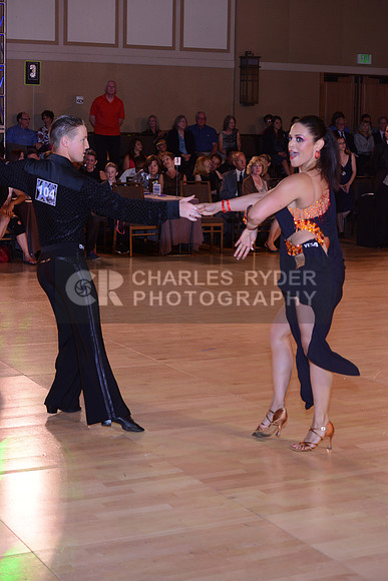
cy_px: 290
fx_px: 1648
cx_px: 194
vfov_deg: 20.0
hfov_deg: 13.4
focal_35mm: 102
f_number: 5
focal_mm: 102
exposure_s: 1/250
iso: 1600
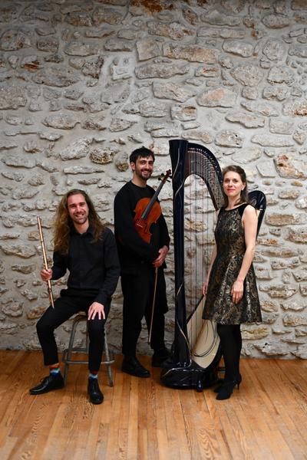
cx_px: 154
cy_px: 230
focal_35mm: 50
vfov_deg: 39.6
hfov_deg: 27.0
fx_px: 640
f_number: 2
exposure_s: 1/2000
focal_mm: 50
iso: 2000
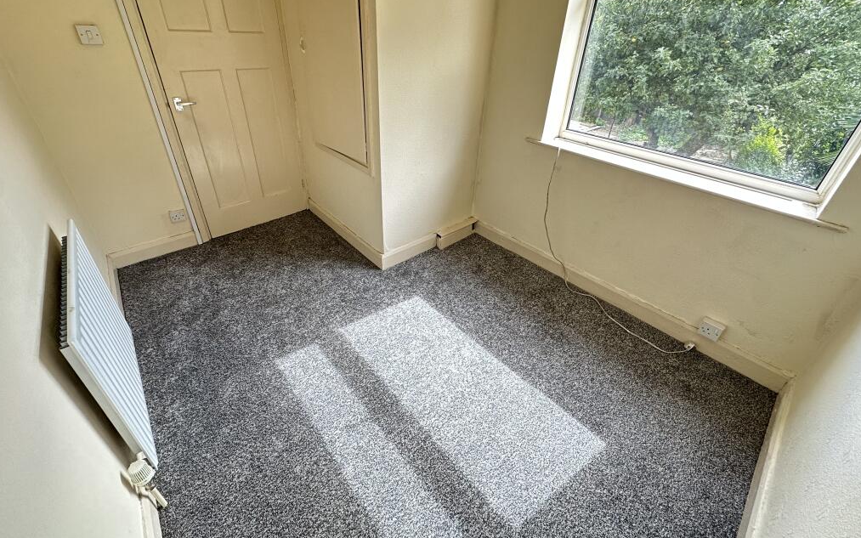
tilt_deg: -29.4
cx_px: 428
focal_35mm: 15
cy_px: 227
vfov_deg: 74.3
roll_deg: -2.2
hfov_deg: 101.5
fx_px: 352
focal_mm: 2.22
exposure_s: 1/99
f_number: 2.2
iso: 125
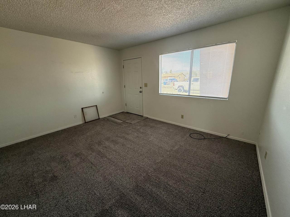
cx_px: 145
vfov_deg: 85.7
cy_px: 108
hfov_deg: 102.1
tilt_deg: -15.8
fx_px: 117
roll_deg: +1.5
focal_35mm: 14
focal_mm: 2.22
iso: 125
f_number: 2.2
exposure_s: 1/99
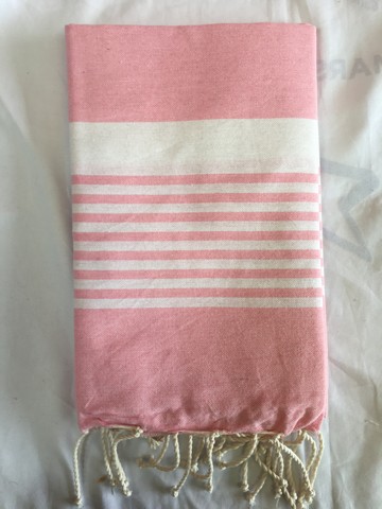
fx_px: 427
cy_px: 254
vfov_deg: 61.7
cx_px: 191
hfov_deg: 48.2
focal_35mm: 29
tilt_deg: -88.9
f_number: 2.2
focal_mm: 4.15
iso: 32
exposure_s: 1/50
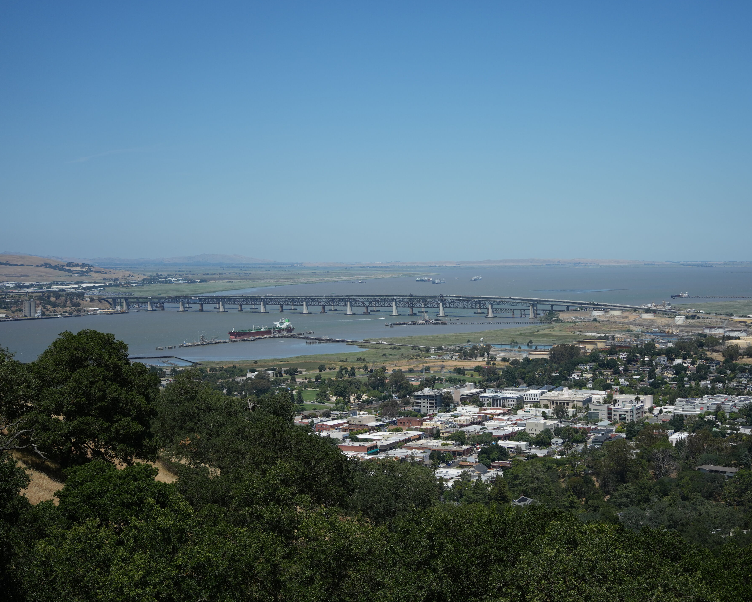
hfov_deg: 33.0
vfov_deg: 26.7
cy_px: 299
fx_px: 1269
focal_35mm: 57
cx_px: 432
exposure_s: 1/3200
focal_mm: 50
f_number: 4.5
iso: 250
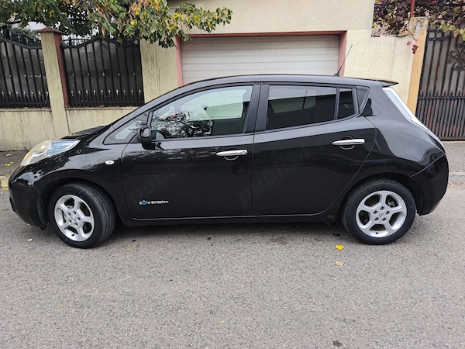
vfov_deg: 58.9
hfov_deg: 73.9
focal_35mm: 23
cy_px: 174
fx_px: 309
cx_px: 232
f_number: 1.65
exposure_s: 1/100
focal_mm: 6.18
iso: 64
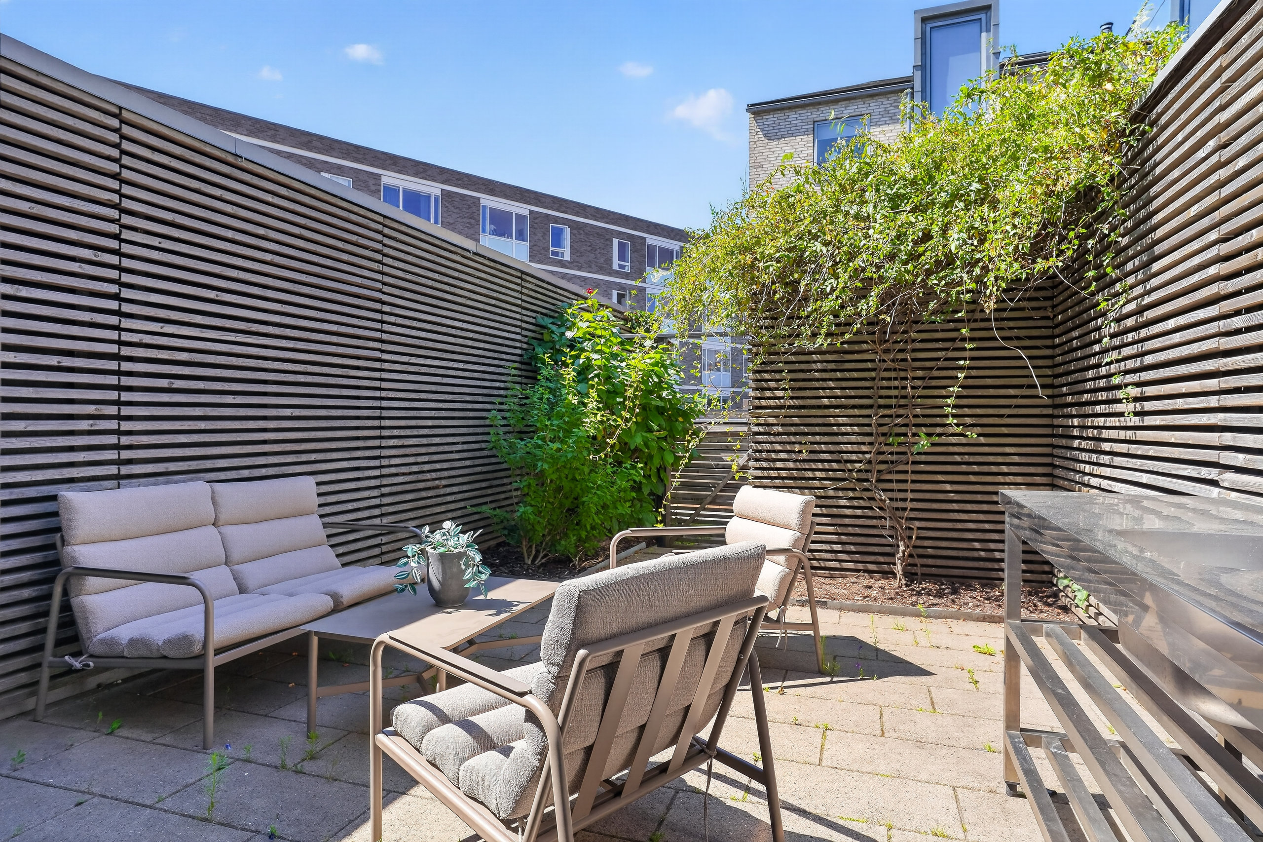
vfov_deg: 61.9
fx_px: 702
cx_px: 632
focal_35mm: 20
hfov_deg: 84.0
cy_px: 421
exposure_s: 1/1600
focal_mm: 20
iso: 400
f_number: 8
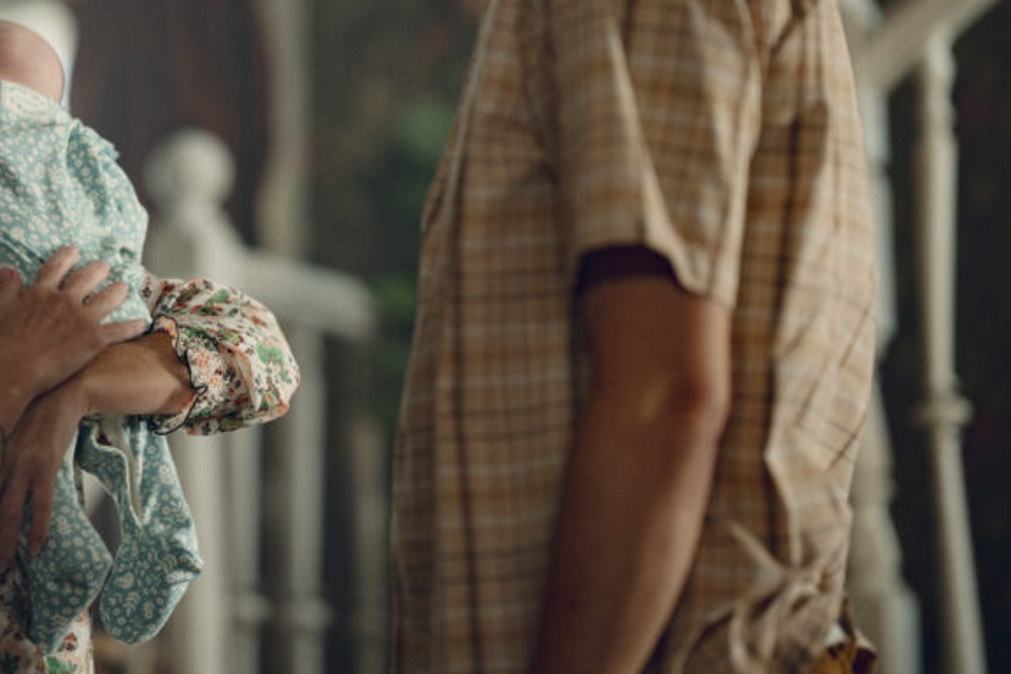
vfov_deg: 9.1
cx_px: 232
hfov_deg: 13.5
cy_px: 148
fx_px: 4240
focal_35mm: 151
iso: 500
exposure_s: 1/100
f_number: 1.6
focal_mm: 85
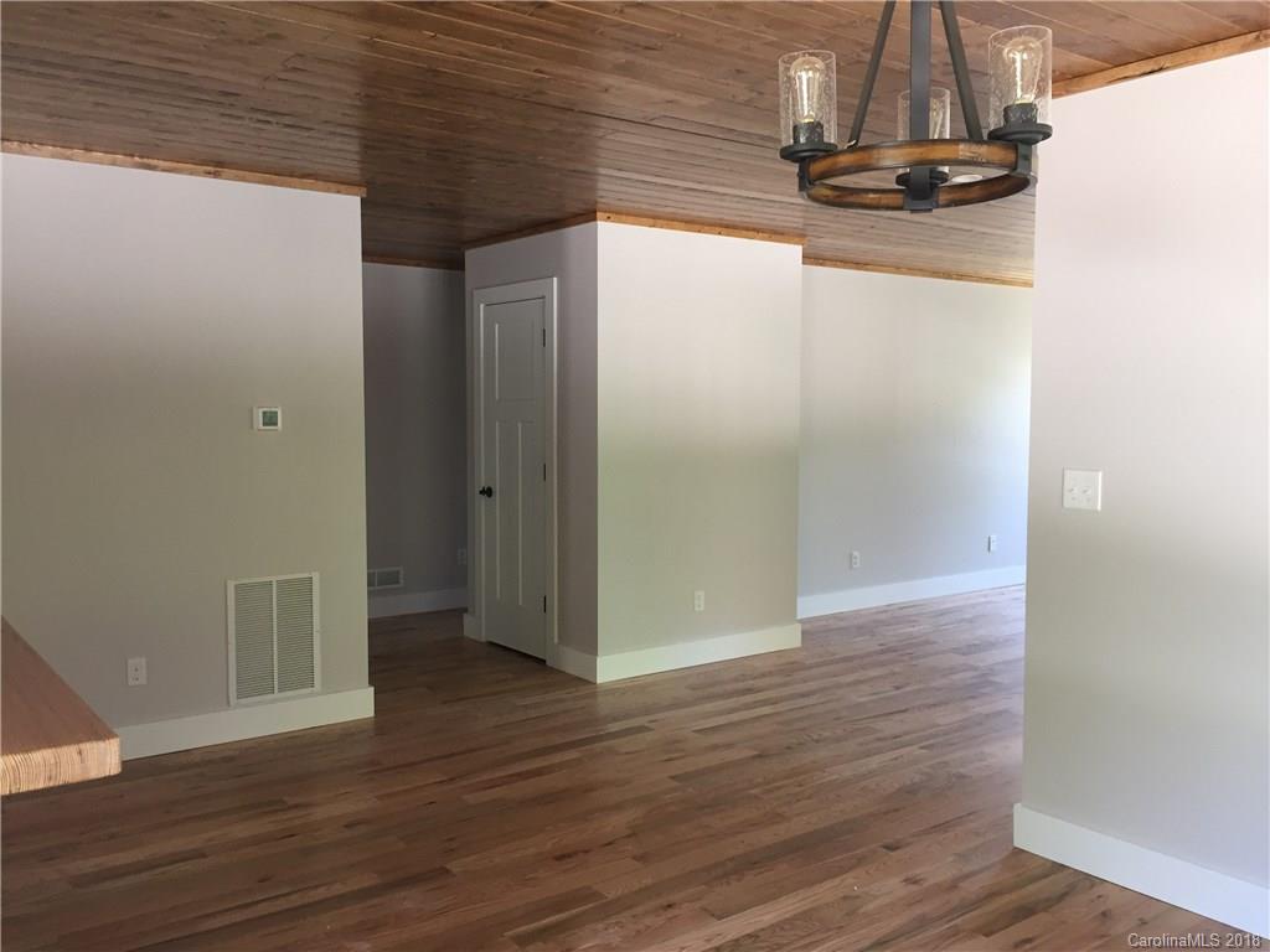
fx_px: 1064
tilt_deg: -3.9
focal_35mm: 29
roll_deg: -1.6
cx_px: 635
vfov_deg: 48.2
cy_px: 476
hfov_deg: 61.7
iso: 80
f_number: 2.2
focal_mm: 4.15
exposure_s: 1/30
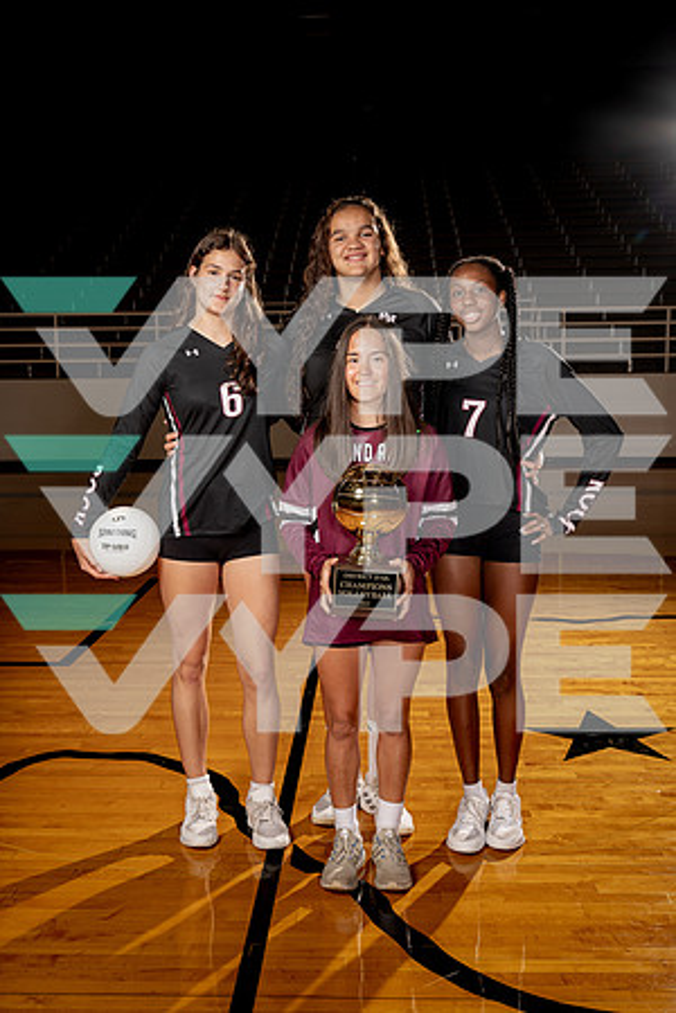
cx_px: 338
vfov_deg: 50.7
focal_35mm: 38
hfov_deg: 35.1
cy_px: 506
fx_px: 1070
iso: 100
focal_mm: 38
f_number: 5.6
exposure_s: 1/250
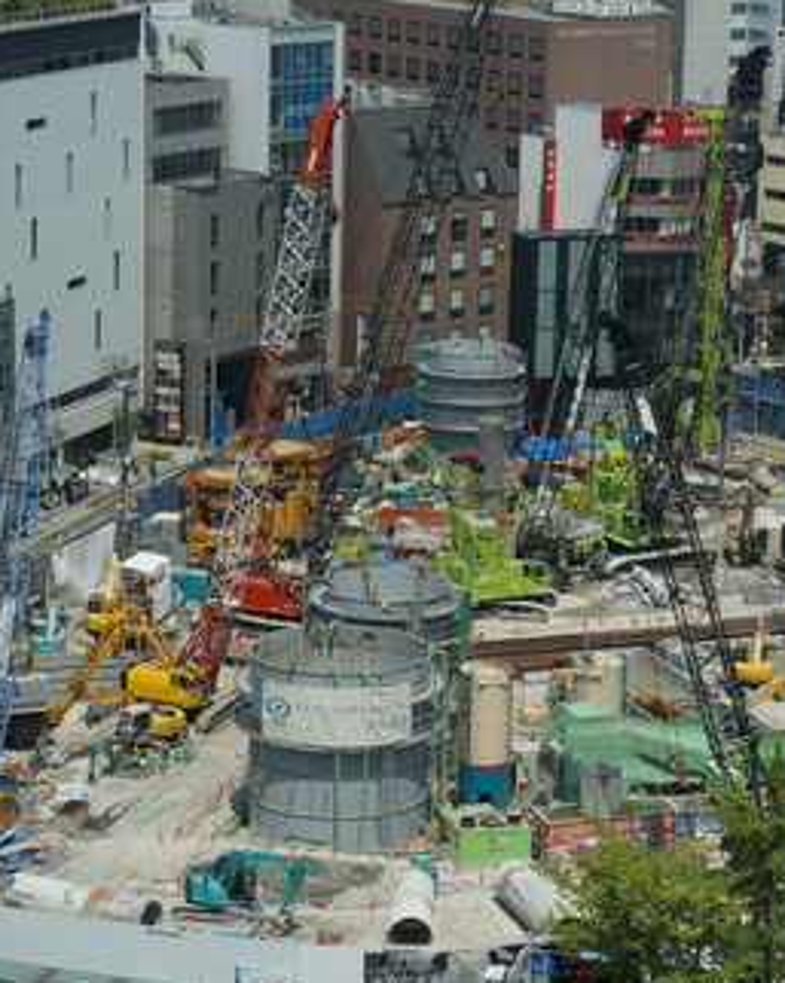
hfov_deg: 14.6
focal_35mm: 105
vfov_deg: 18.3
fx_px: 3054
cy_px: 484
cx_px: 614
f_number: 9
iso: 100
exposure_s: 1/250
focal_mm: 40
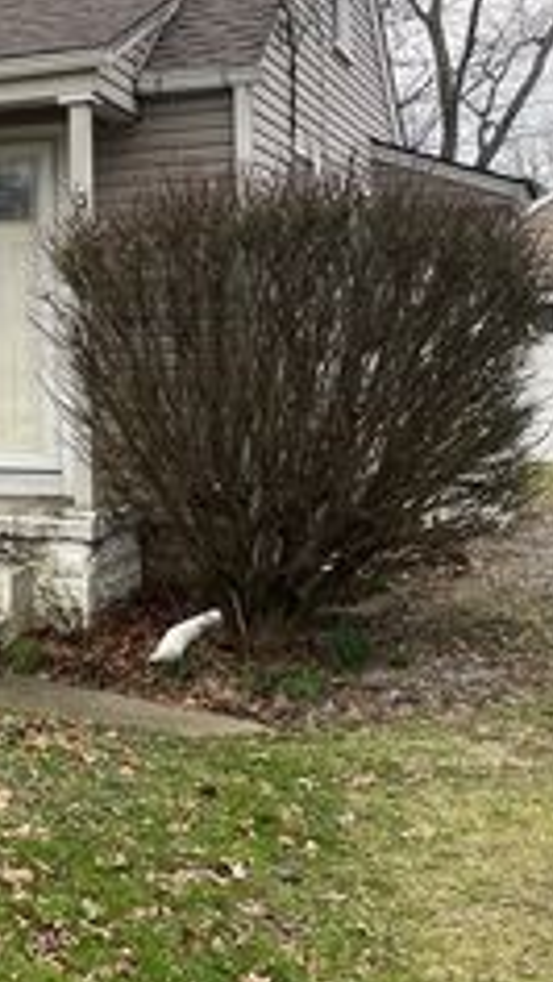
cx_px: -437
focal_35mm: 60
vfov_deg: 34.4
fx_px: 1562
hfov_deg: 16.7
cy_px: 289
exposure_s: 1/502
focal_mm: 4.2
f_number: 1.6
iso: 32
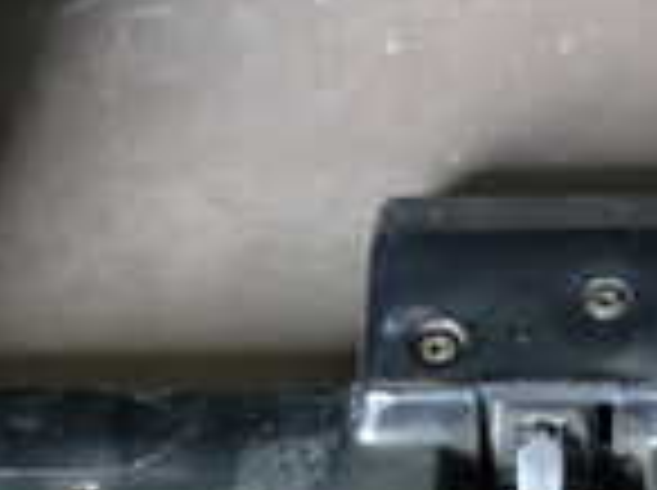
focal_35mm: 103
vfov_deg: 14.0
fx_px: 1952
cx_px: 549
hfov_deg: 18.9
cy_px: -49
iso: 500
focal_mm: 4.5
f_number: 2
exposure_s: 1/30
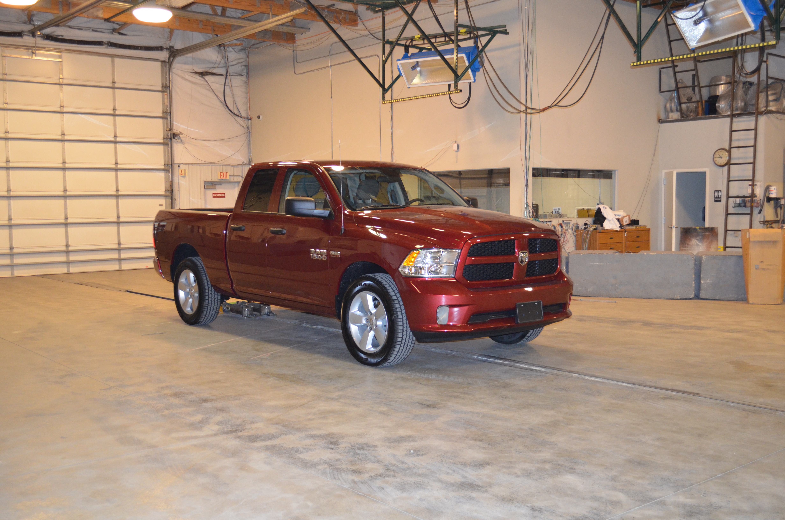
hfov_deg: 49.6
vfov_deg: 34.1
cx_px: 392
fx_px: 849
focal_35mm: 39
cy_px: 260
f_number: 4.2
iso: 1400
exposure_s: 1/60
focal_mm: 26
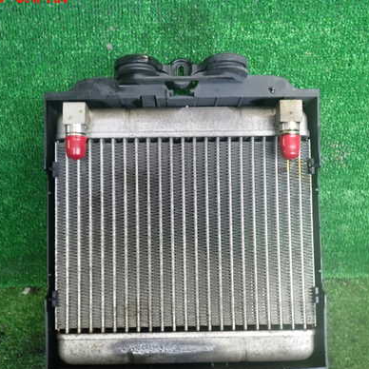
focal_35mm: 41
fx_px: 494
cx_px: 180
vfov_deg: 40.9
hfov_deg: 40.9
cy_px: 199
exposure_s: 1/40
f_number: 2.3
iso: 200
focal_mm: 5.4
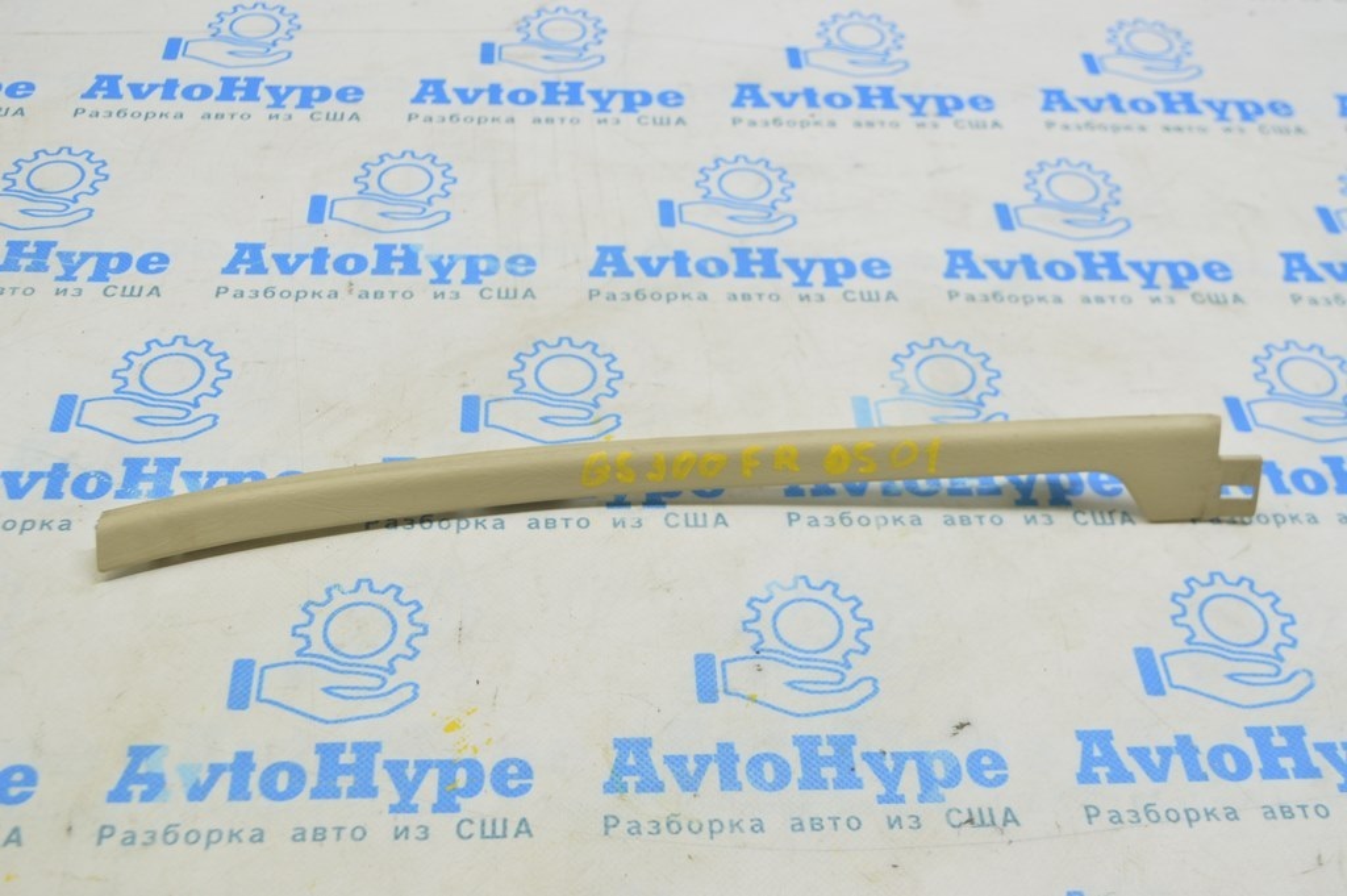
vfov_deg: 29.8
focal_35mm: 45
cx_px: 674
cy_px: 448
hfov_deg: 43.6
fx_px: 1682
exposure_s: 1/20
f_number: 5.6
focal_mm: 30
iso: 400
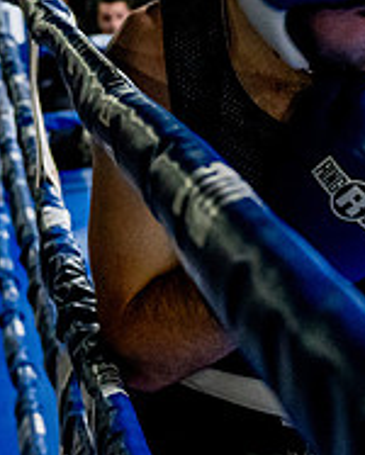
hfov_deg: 15.4
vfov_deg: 19.8
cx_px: 462
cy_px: 113
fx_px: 1294
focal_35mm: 96
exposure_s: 1/800
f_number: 2.8
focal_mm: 22
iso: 5000
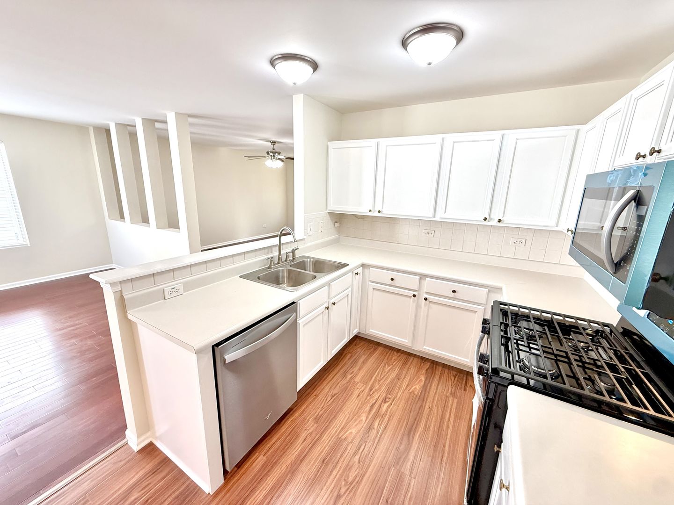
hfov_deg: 102.1
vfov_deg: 85.7
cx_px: 337
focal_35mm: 14
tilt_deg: -13.4
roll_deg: -1.8
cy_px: 252
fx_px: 273
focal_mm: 2.22
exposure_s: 1/60
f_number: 2.2
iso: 200
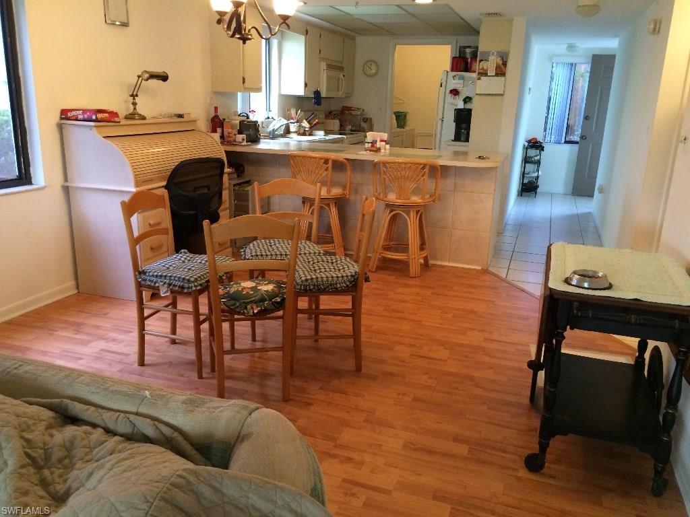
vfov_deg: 48.2
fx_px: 578
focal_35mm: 29
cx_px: 345
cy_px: 258
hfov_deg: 61.7
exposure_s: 1/30
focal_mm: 4.15
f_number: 2.2
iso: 200
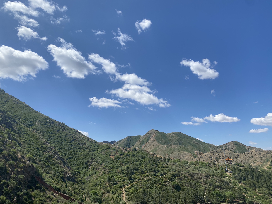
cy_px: 102
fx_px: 204
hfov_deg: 67.3
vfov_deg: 53.1
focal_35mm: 26
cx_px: 136
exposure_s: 1/3984
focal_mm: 4.25
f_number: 1.8
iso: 32
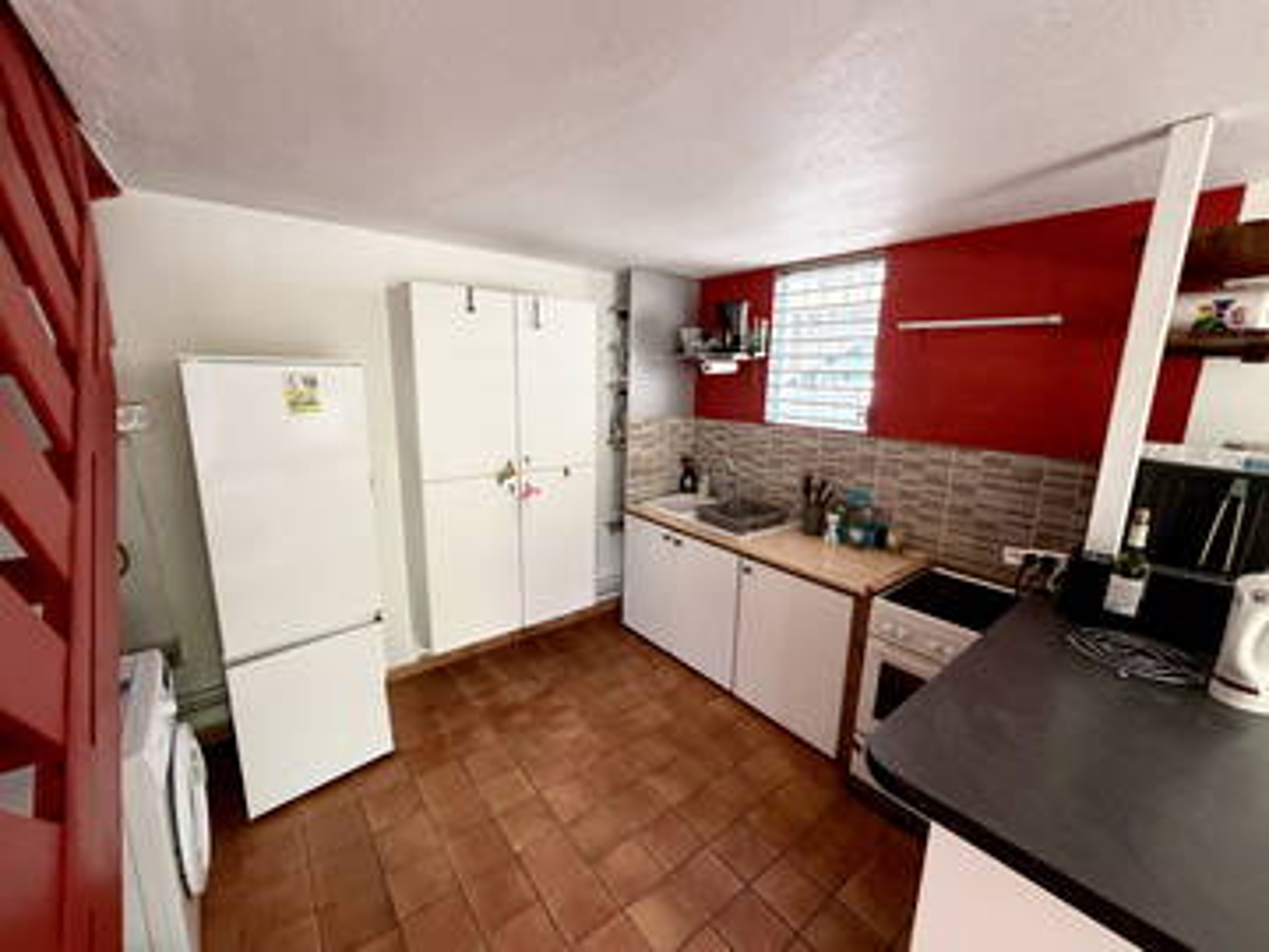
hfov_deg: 102.1
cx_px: 634
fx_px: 513
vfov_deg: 85.7
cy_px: 476
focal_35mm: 14
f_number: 2.2
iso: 250
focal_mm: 2.22
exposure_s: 1/121
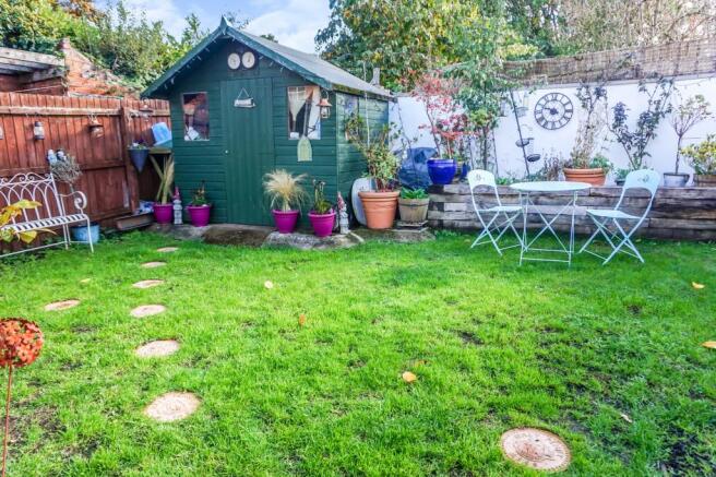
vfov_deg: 53.1
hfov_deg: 73.8
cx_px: 358
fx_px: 477
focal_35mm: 24
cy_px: 238
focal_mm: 16
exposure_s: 1/60
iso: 100
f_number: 5.6
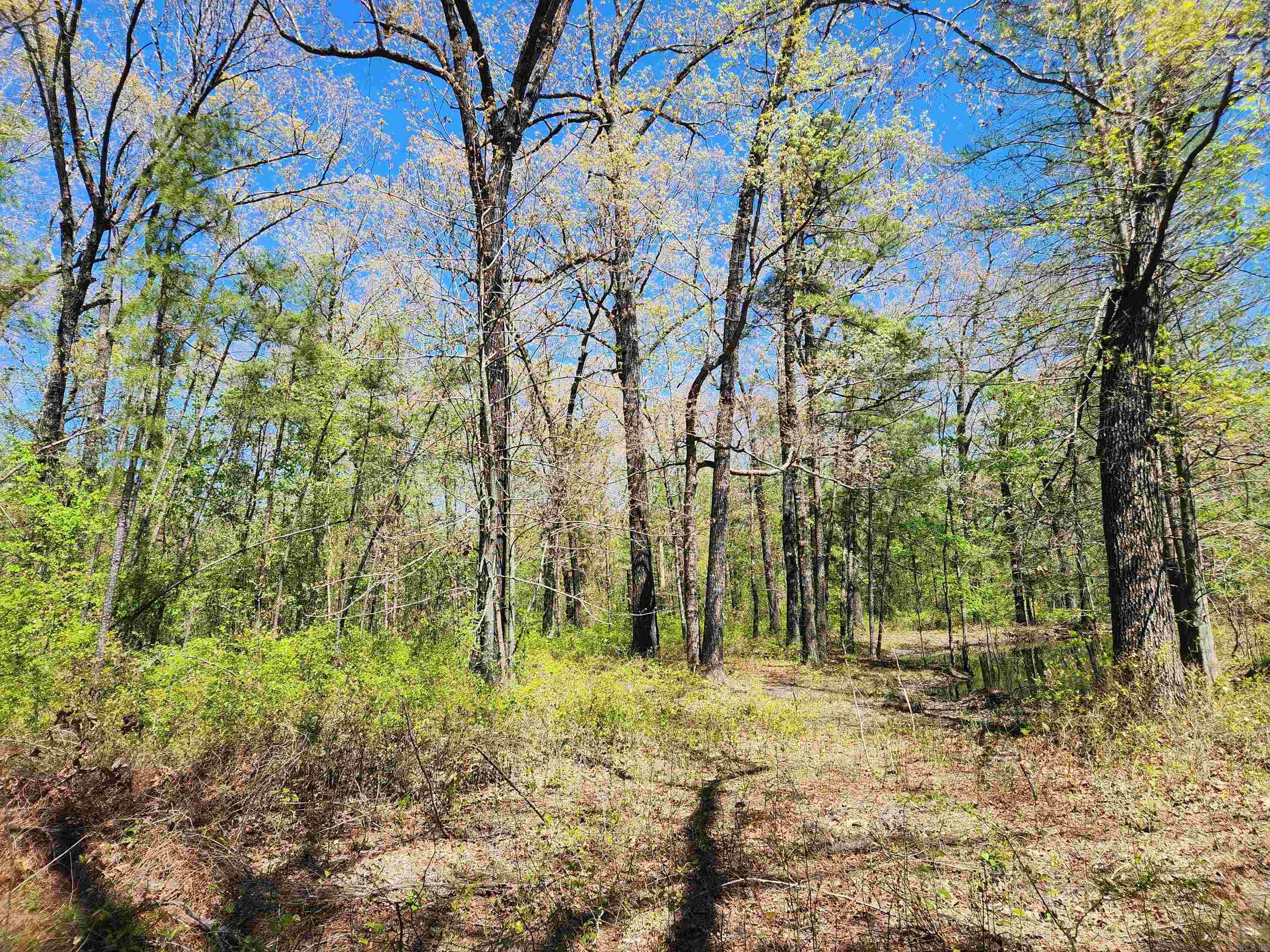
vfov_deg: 58.9
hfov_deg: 73.9
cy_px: 476
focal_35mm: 23
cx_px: 635
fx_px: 844
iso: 20
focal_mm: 5.4
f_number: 1.8
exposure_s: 1/647
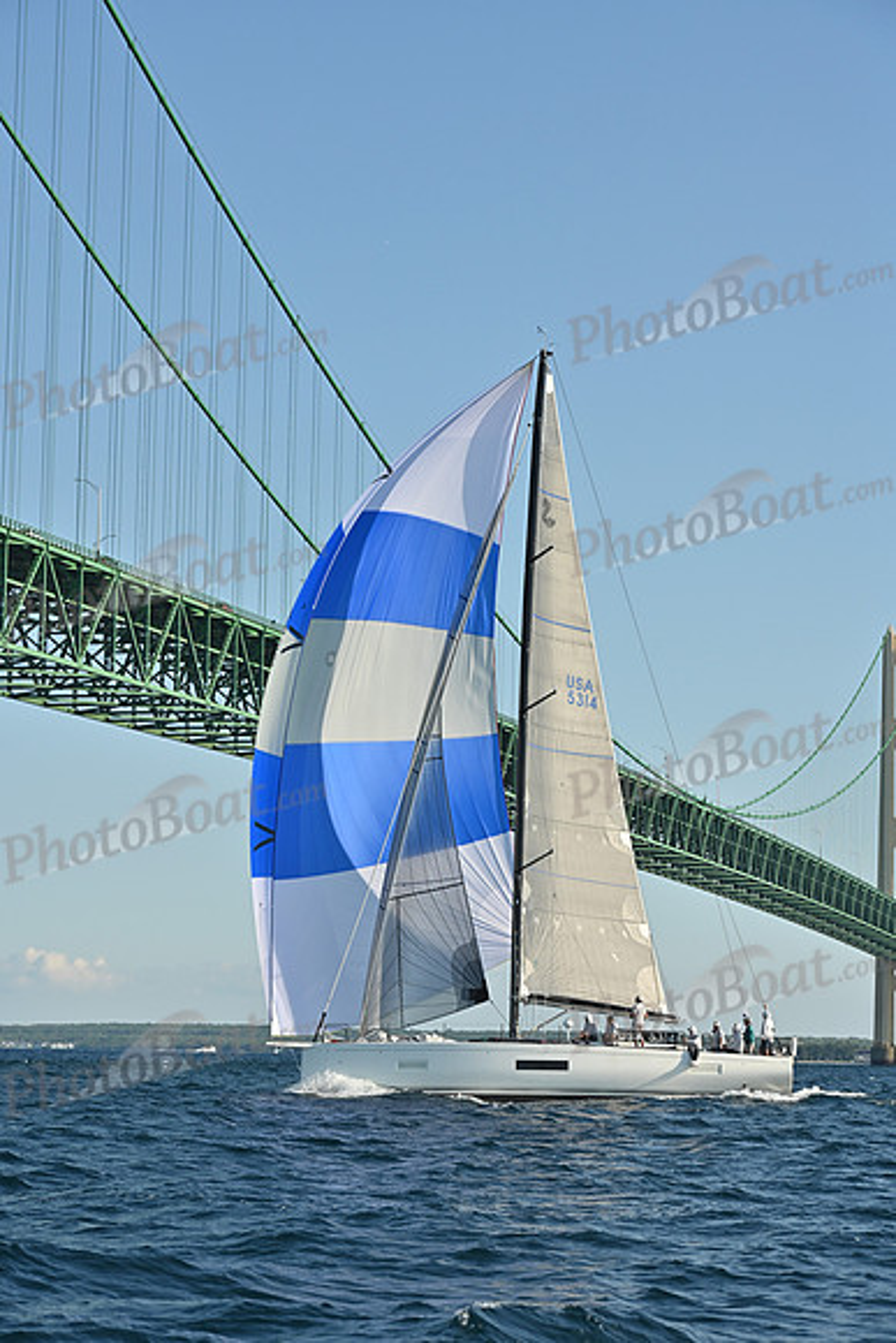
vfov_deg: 21.5
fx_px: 3544
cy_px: 672
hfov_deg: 14.4
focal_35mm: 95
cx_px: 448
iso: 320
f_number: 9
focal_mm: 95
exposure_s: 1/1600
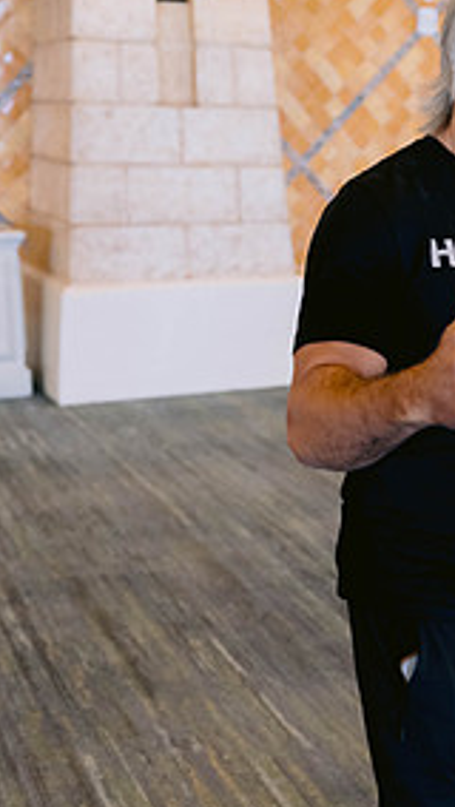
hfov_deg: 20.5
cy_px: 486
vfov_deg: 35.9
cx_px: 373
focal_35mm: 58
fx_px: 1243
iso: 1600
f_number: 2.5
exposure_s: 1/160
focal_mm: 35
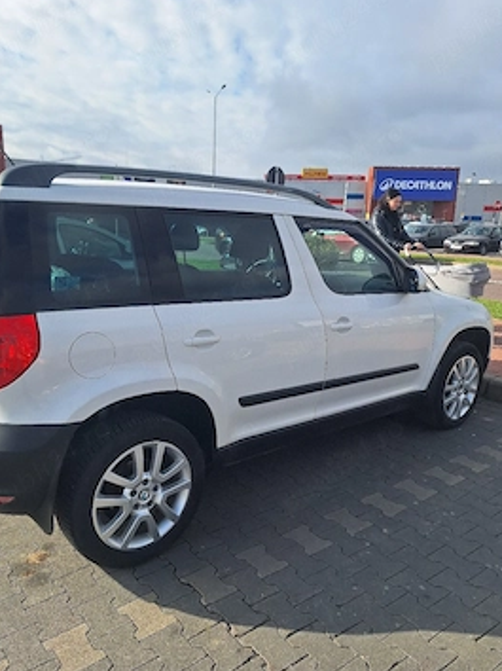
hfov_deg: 53.0
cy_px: 341
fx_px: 503
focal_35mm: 26
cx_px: 233
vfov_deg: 67.3
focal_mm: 5.54
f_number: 1.8
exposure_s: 1/3333
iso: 40
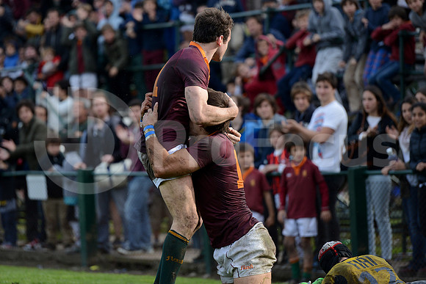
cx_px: 213
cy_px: 142
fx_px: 2367
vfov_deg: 6.9
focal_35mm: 200
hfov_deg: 10.3
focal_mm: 200
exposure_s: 1/1600
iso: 500
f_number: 4
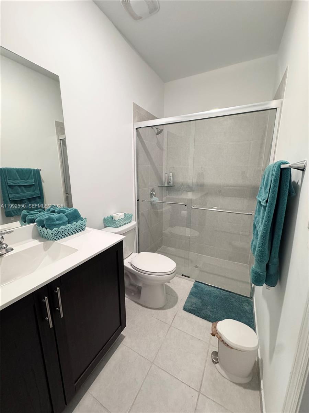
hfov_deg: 85.7
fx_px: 167
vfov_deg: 102.1
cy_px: 206
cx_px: 154
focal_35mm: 14
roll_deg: +0.2
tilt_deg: -12.3
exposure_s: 1/60
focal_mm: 2.22
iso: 320
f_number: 2.2
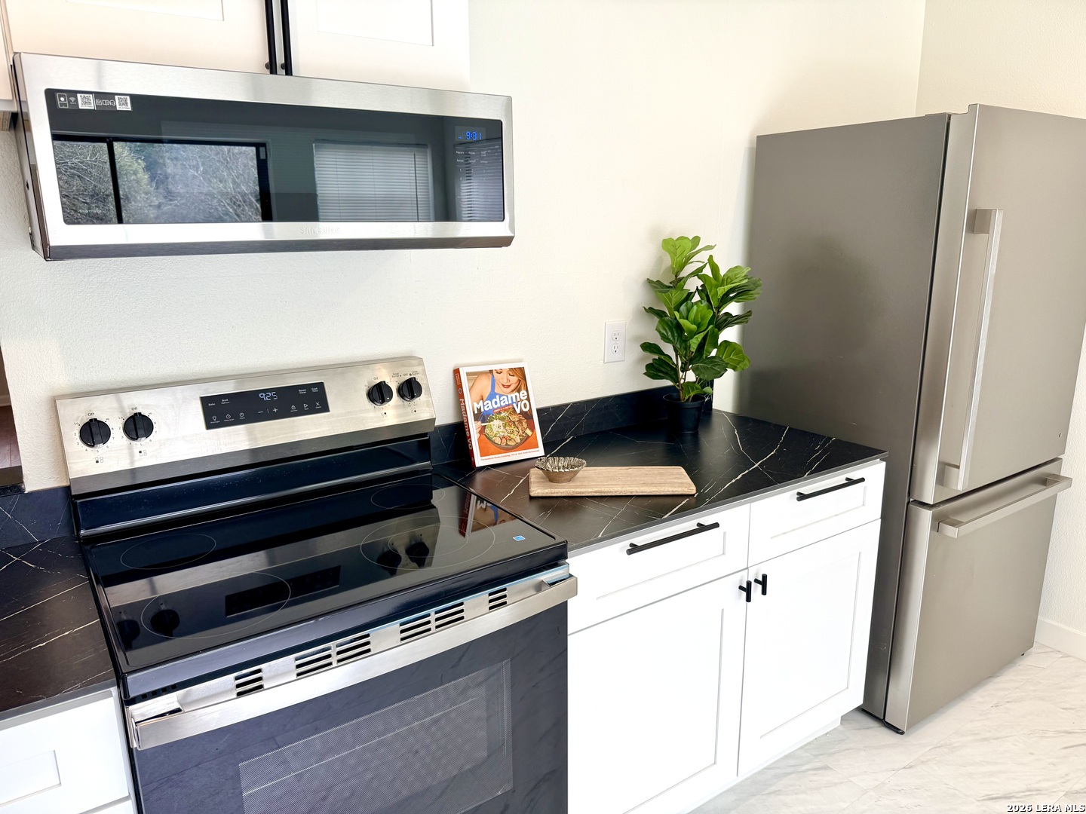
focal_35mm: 24
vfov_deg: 56.8
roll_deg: +1.9
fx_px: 753
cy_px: 407
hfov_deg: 71.6
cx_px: 543
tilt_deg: -13.8
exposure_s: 1/120
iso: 64
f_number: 1.78
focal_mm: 6.76
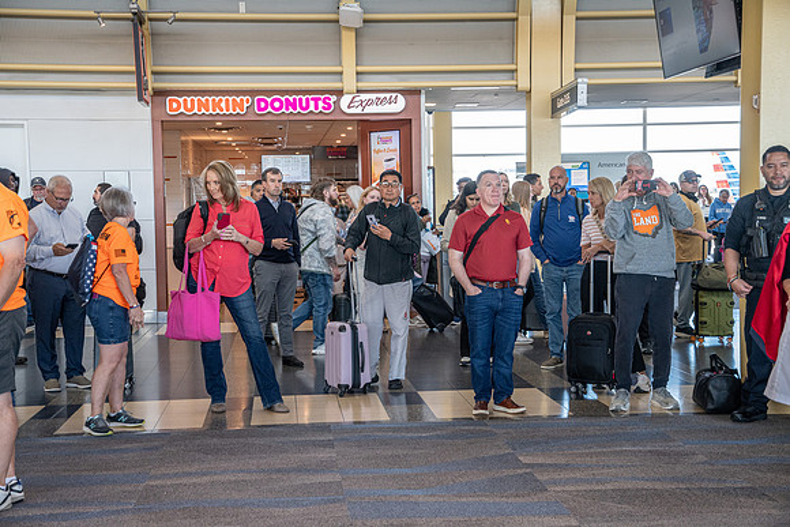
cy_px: 264
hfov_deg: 35.0
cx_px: 395
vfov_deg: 23.8
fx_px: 1251
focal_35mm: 57
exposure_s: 1/125
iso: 800
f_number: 4
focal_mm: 38
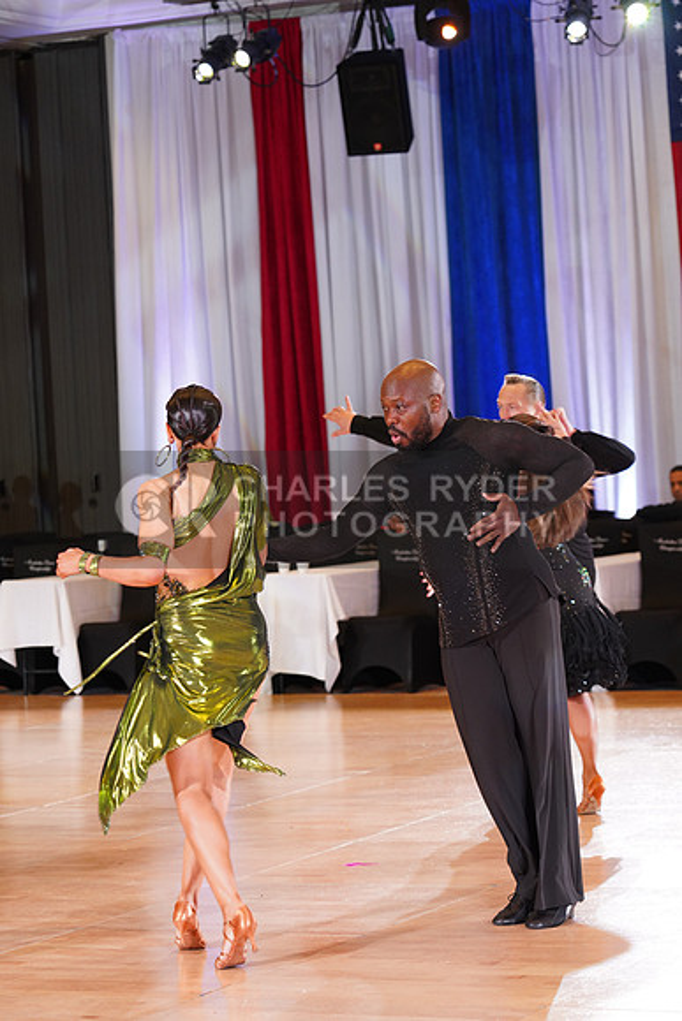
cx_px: 341
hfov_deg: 13.2
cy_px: 510
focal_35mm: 104
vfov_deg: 19.6
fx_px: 2953
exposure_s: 1/160
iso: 2000
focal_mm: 104
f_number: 4.5
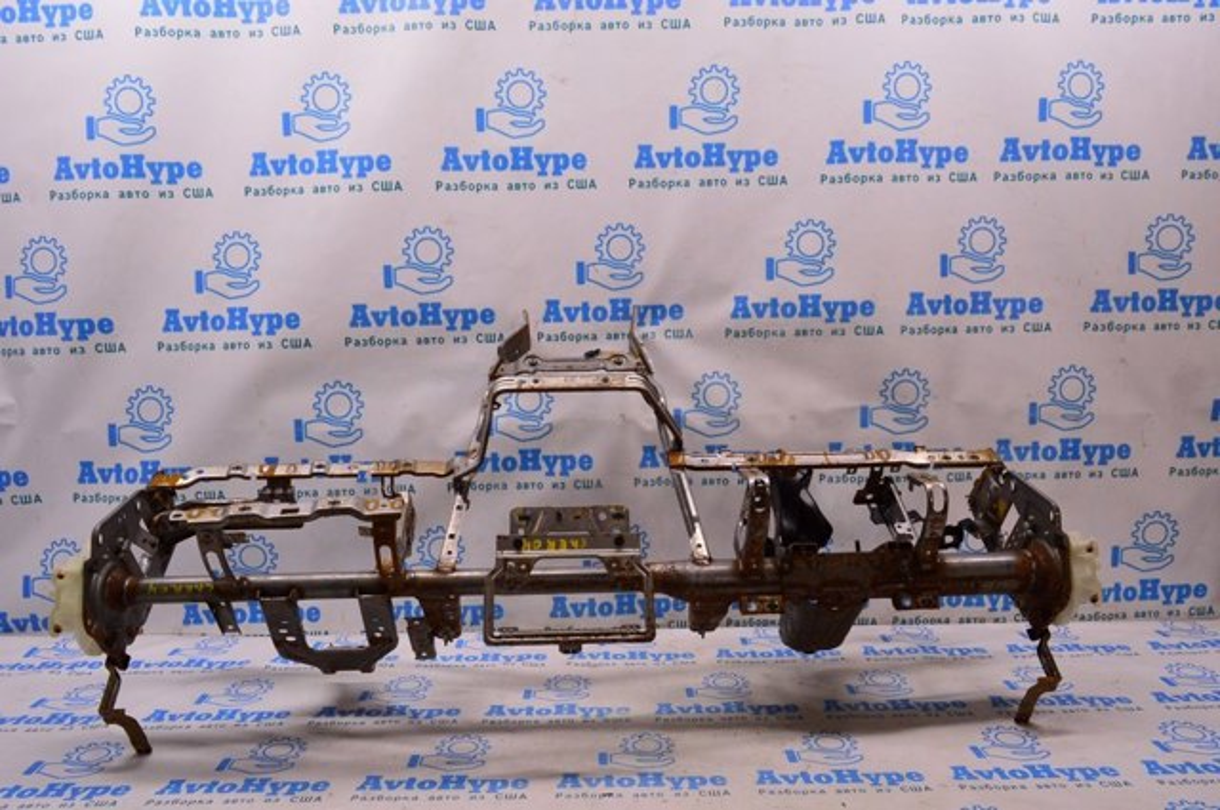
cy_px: 405
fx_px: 914
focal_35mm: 27
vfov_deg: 47.8
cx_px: 610
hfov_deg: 67.4
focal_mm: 18
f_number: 8
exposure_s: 1/125
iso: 1600
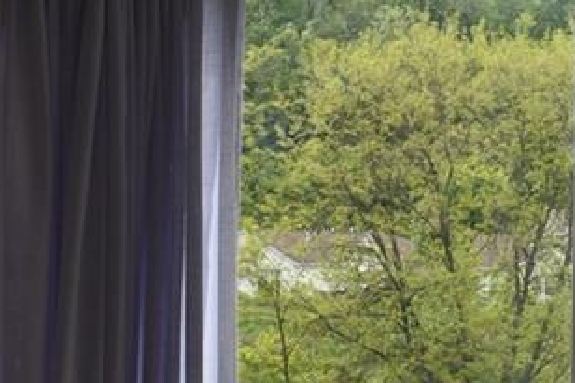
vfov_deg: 10.9
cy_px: 334
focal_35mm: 125
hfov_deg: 16.4
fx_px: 1990
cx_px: 319
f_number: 8
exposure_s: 1/250
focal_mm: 25
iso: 200
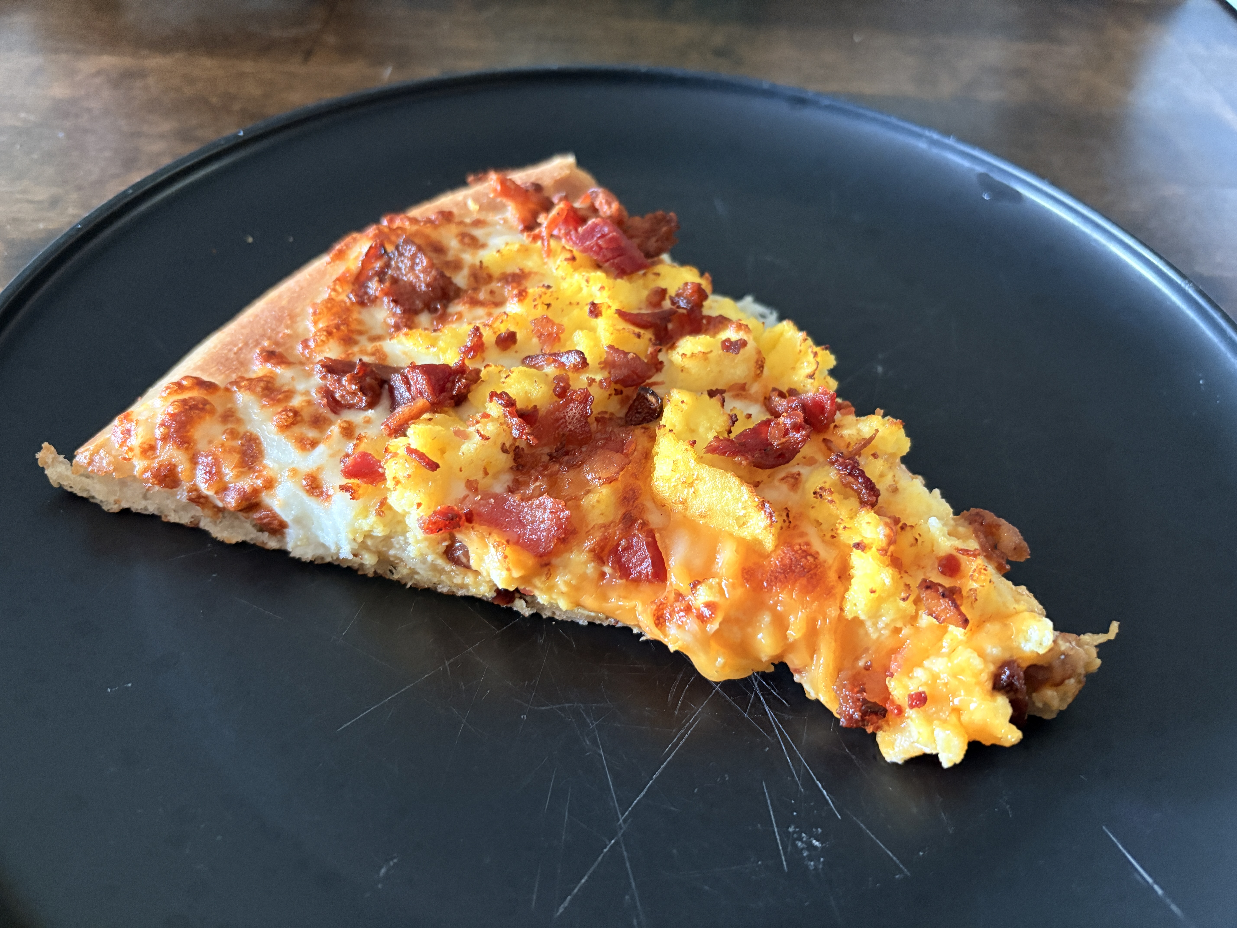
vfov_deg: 53.1
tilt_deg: -47.0
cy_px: 464
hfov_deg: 67.3
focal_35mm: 26
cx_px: 618
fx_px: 929
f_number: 1.6
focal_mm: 5.96
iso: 500
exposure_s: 1/49
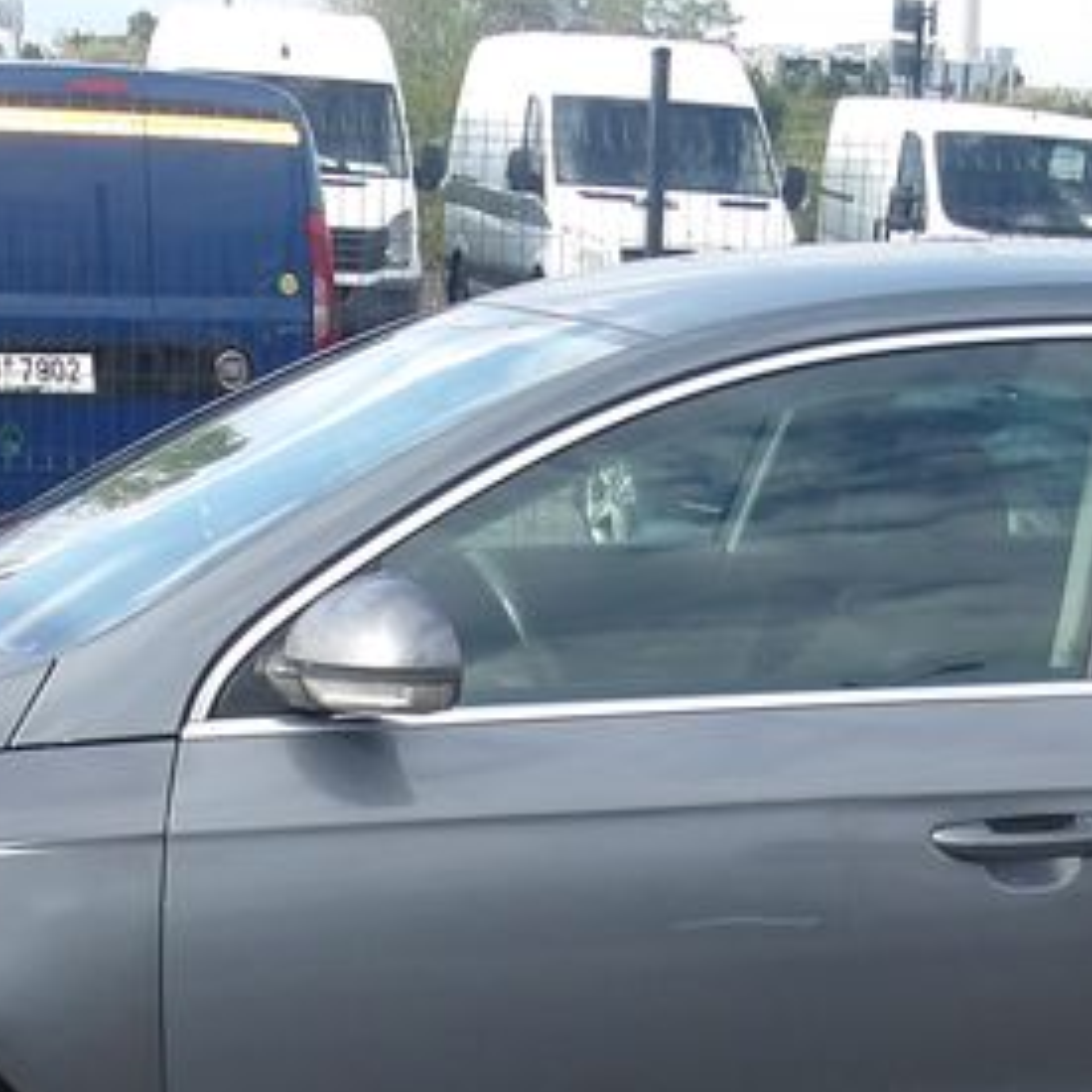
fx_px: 3176
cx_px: 699
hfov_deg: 19.5
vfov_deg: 18.9
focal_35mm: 89
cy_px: 1124
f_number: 3
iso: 100
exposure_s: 1/529
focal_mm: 4.9
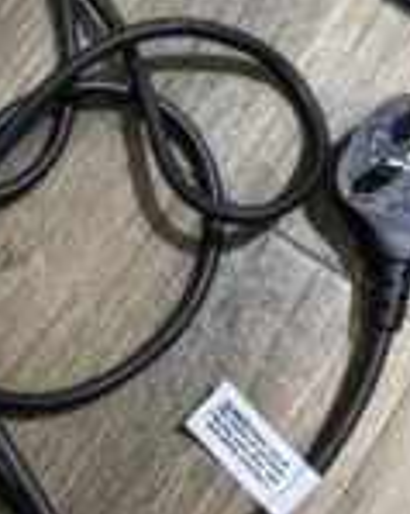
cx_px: 93
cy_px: 217
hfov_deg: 23.9
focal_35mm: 63
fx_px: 957
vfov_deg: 30.0
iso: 800
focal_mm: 6.76
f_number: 1.78
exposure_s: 1/56
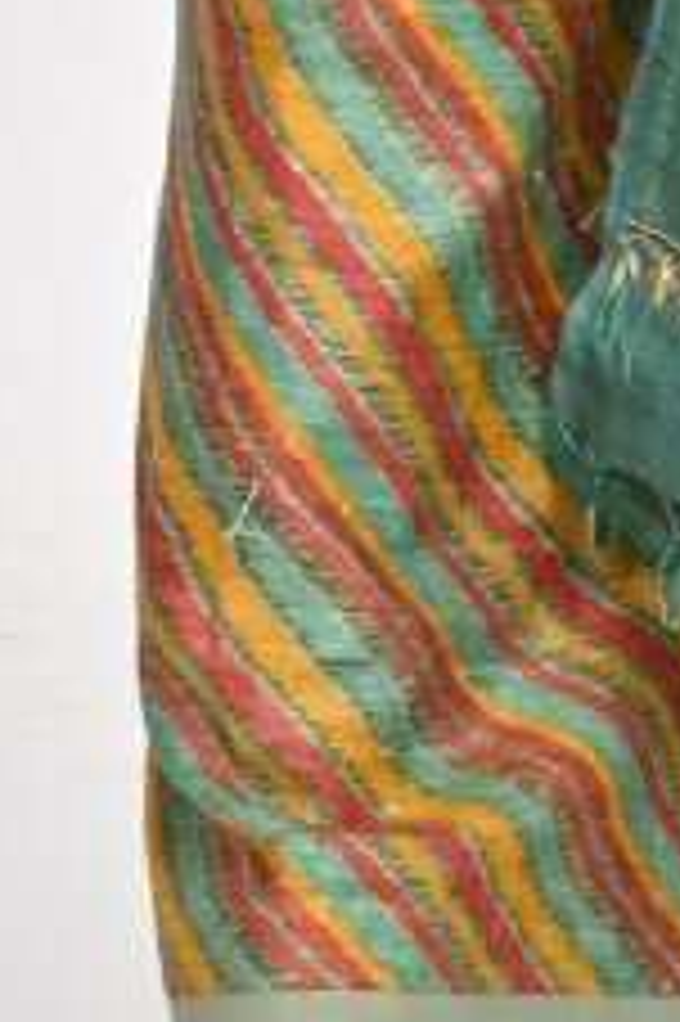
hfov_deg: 3.7
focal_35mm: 365
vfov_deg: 5.4
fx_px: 10357
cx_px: 937
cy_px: -1578
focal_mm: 51
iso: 320
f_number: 8
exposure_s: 1/160
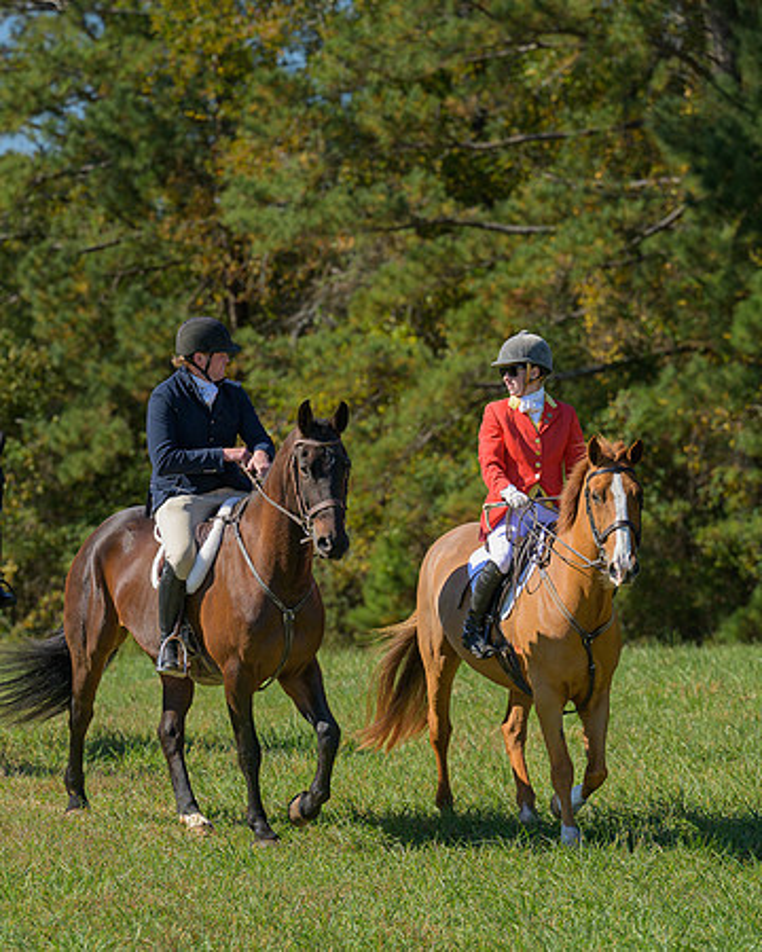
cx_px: 242
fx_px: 5676
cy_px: 486
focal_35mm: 201
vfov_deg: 9.6
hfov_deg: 7.7
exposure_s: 1/800
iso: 200
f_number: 4
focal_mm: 140
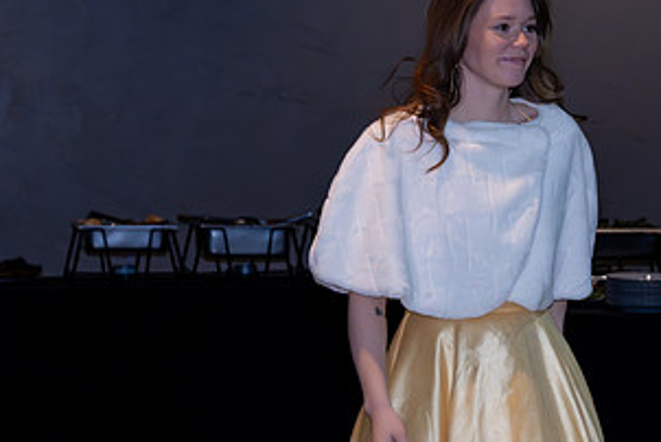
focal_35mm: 203
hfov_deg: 10.1
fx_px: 3731
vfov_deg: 6.8
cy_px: 253
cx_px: 530
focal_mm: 95
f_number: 5
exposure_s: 1/320
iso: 6400
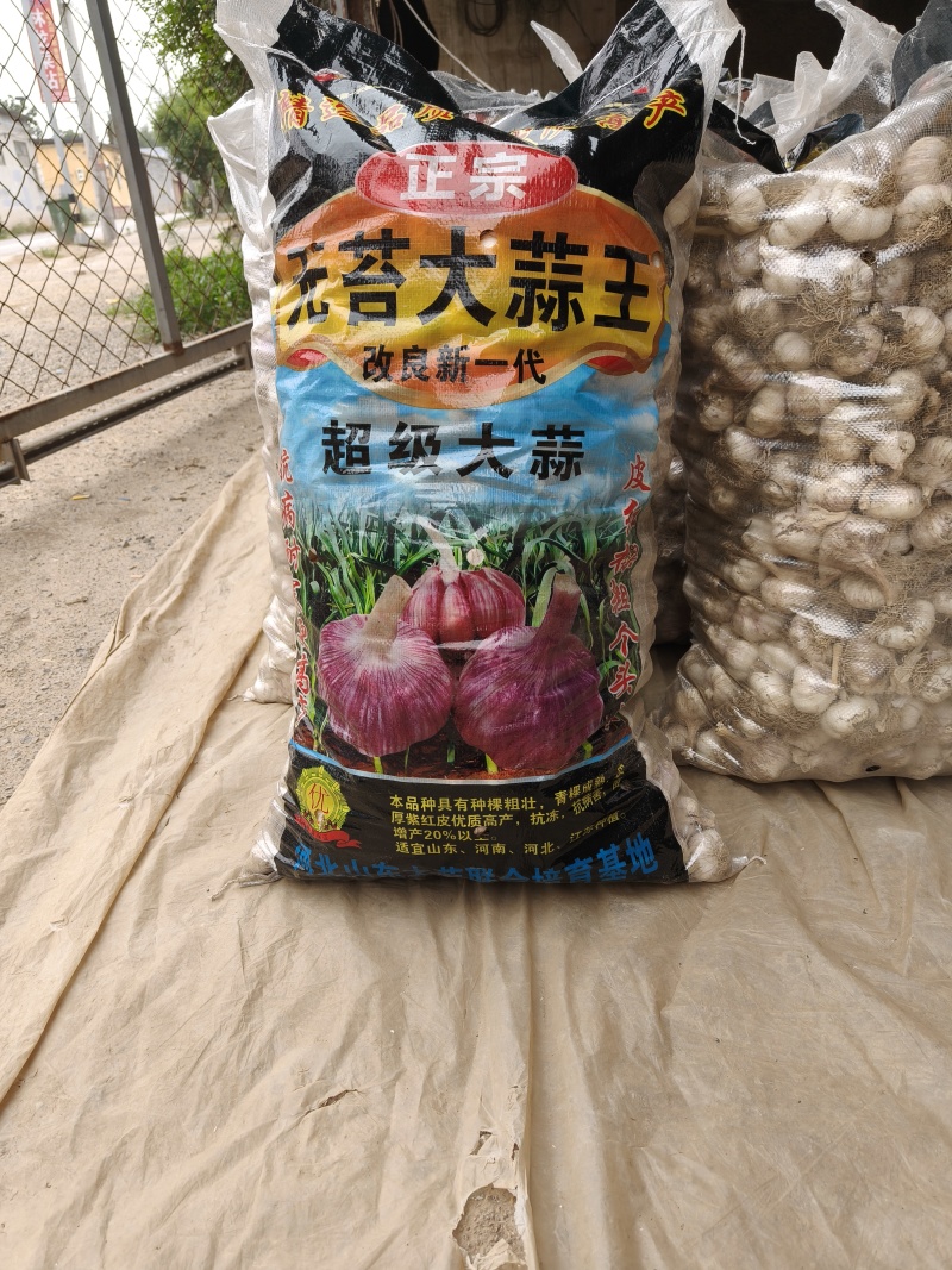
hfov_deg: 56.8
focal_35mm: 24
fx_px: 880
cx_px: 476
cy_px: 635
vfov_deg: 71.6
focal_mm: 5.59
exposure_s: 1/541
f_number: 1.8
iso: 50
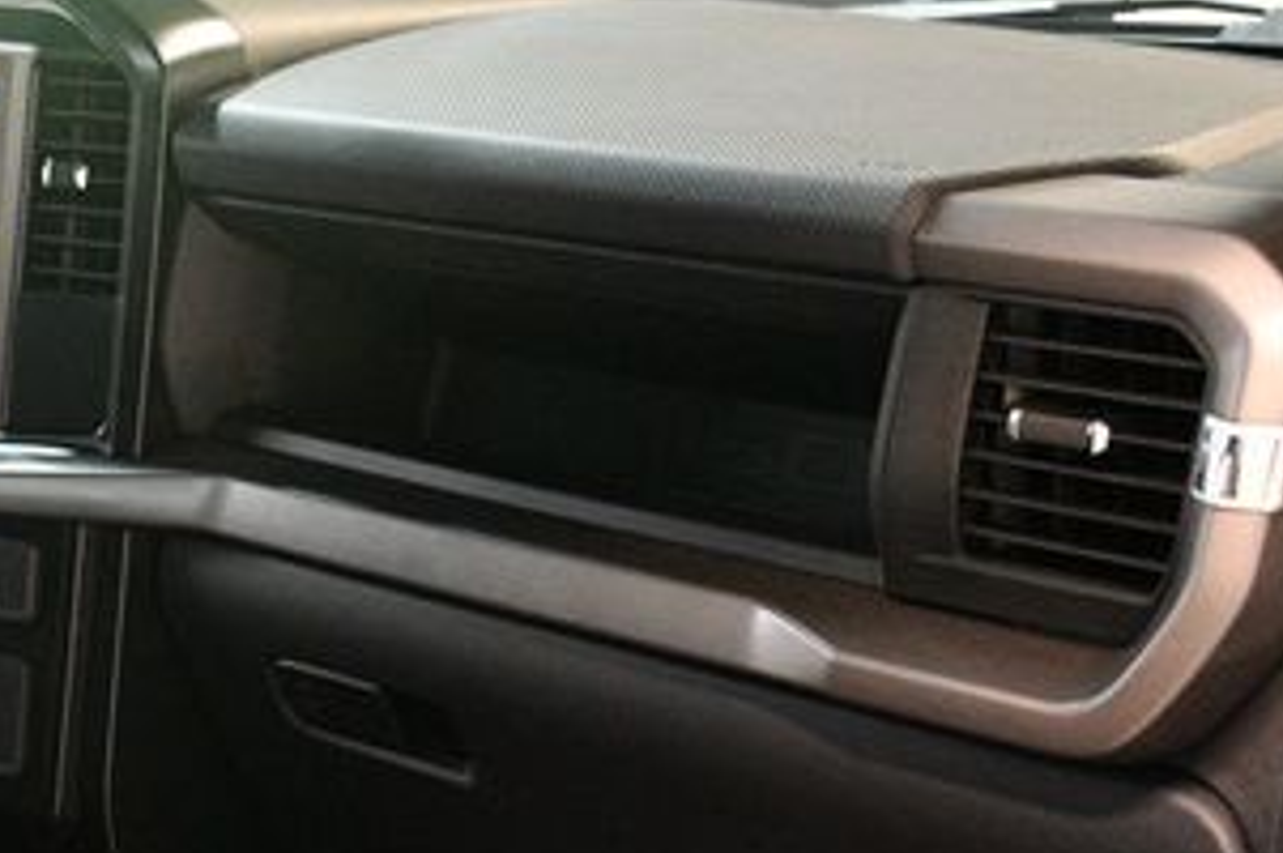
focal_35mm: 83
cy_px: 426
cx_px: 21
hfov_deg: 23.5
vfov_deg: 16.4
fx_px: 2955
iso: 4500
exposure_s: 1/60
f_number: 3.8
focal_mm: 26
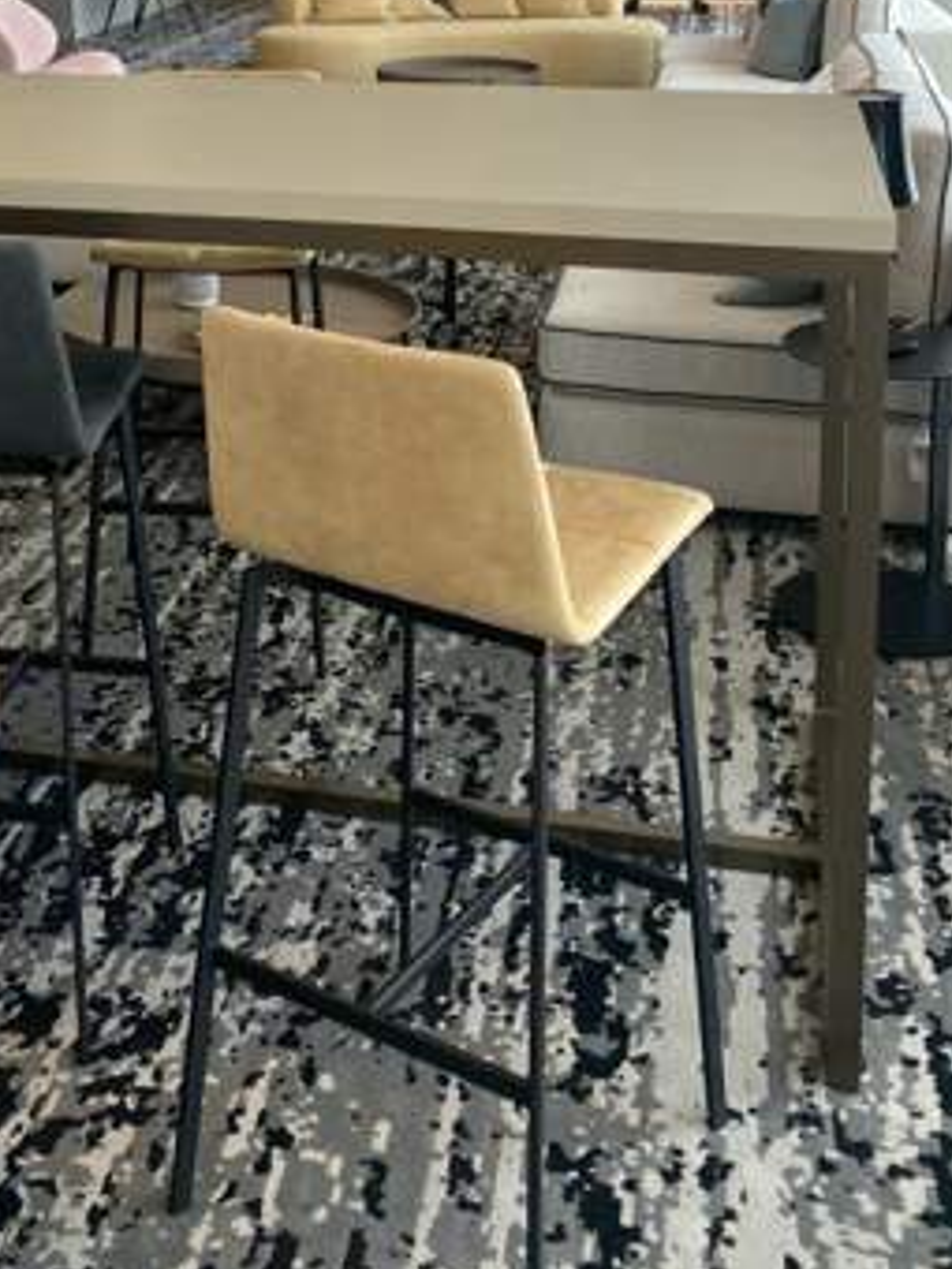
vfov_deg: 36.2
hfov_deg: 29.3
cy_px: 93
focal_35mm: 49
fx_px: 1797
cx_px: 261
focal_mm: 4.25
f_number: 1.8
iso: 125
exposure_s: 1/120
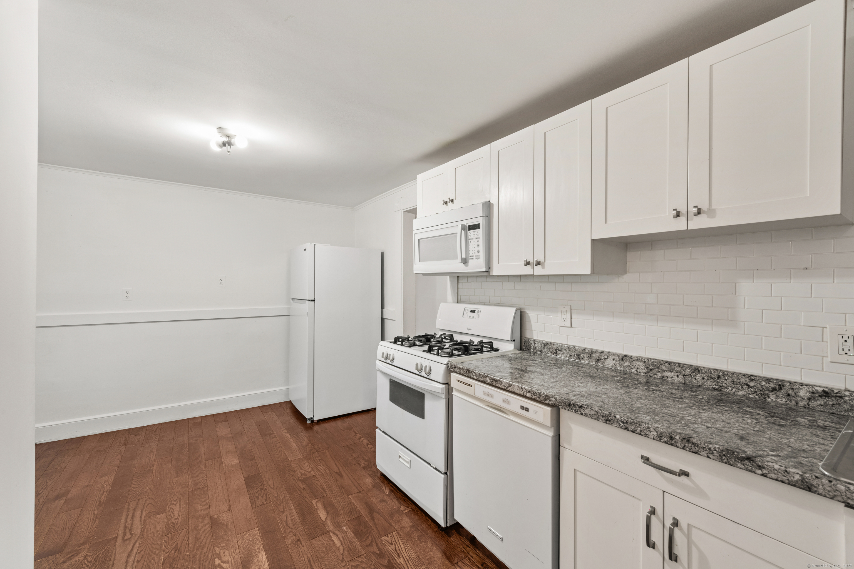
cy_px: 284
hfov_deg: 100.4
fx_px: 356
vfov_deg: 77.3
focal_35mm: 15
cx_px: 427
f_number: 11
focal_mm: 15
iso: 250
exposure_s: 1.3
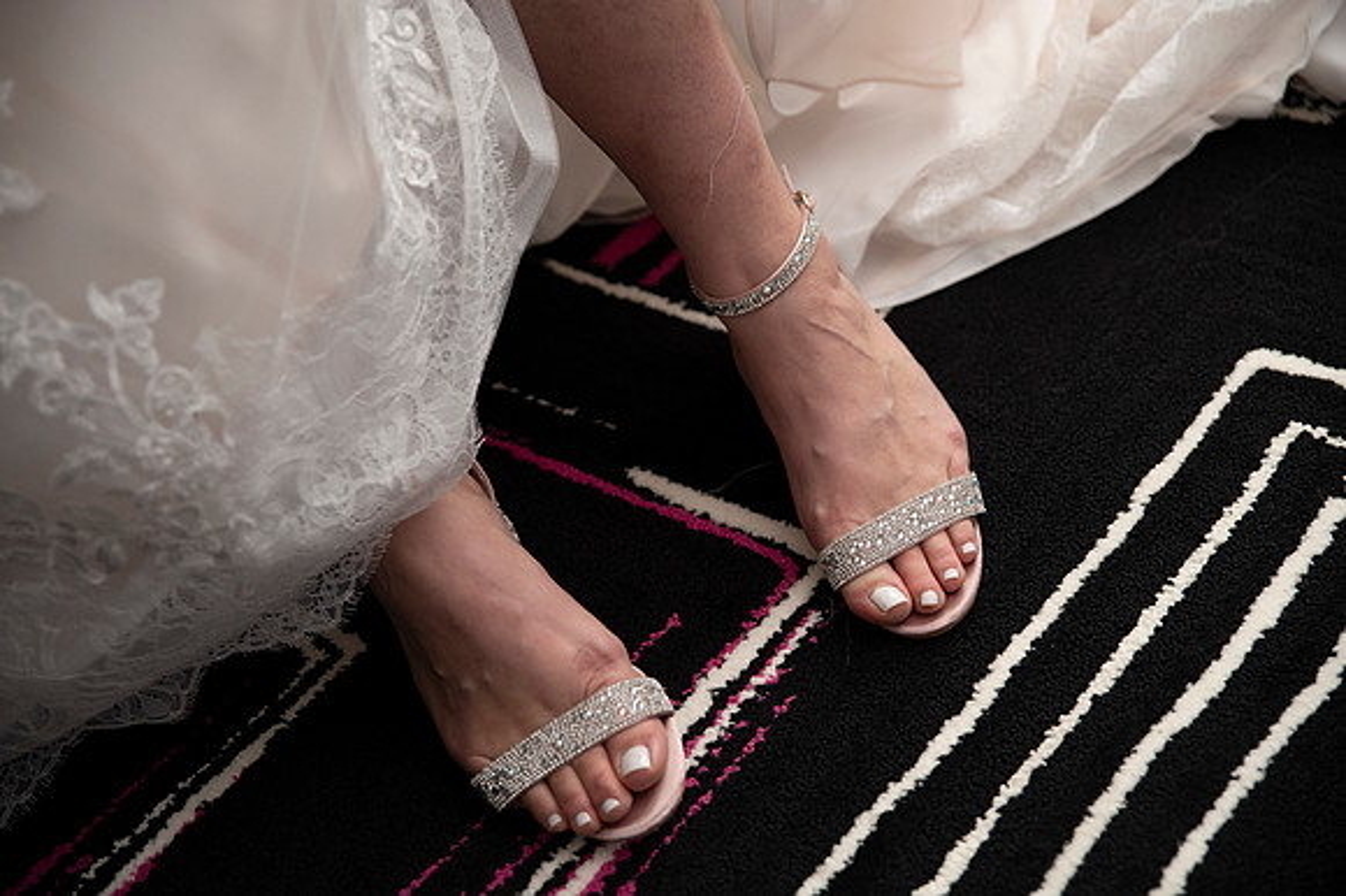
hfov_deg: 33.4
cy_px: 448
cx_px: 673
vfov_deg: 22.6
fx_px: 2242
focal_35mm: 60
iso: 1600
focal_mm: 60
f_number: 2.8
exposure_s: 1/1600
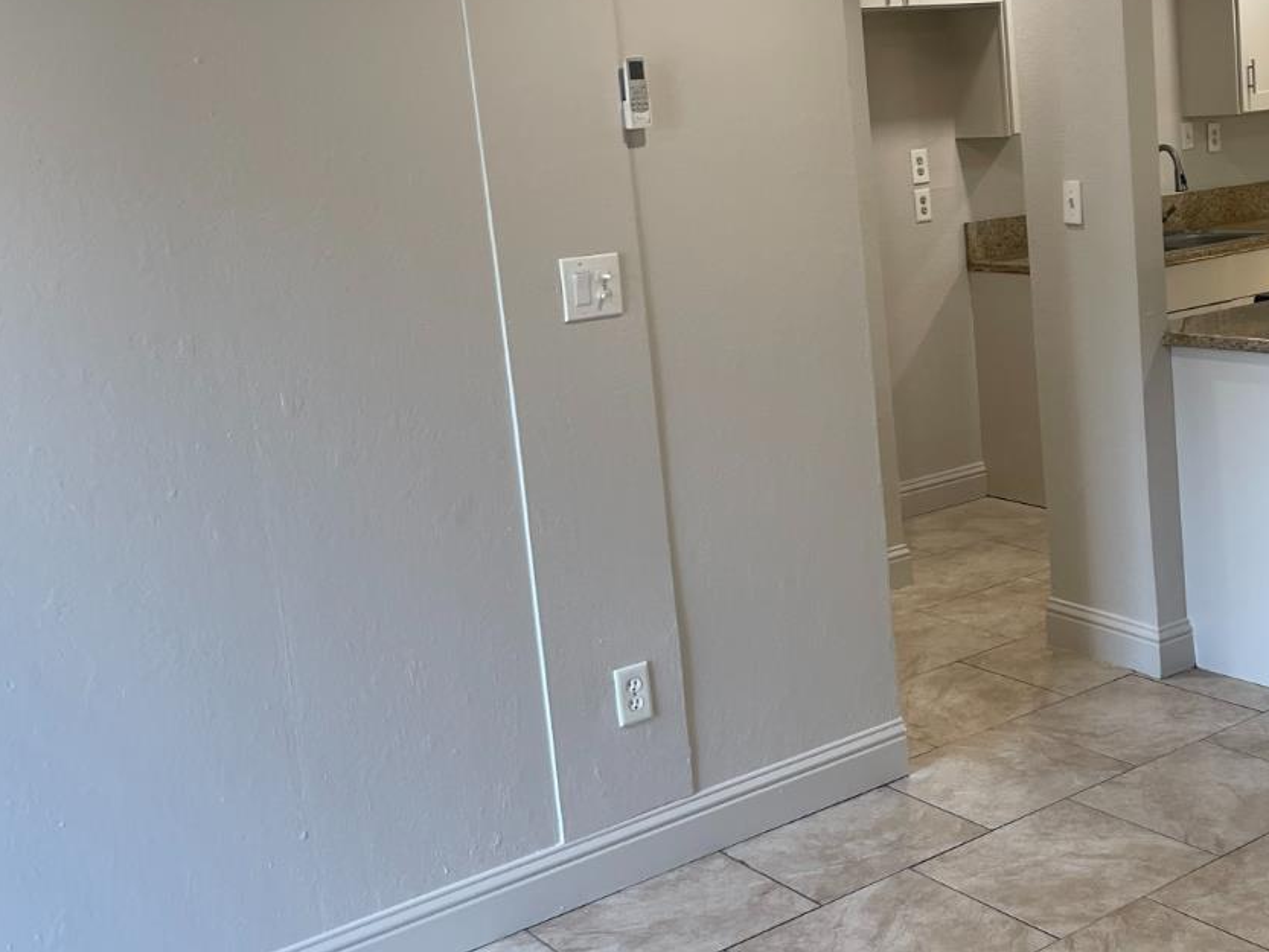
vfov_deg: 32.1
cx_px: 964
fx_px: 1650
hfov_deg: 40.8
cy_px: 372
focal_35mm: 45
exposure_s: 1/120
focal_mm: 5.1
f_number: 1.6
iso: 125
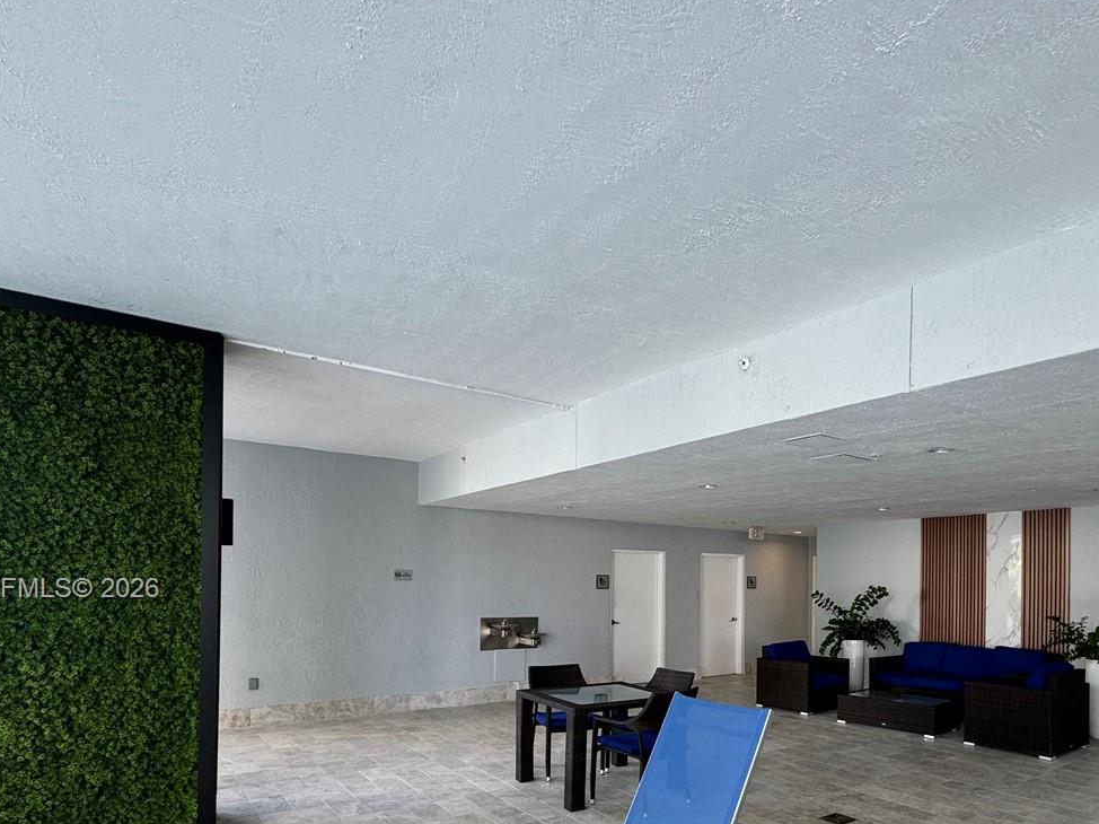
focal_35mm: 23
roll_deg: -0.8
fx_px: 730
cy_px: 590
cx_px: 711
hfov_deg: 72.2
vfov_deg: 56.7
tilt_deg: -0.7
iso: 64
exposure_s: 1/99
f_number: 2.2
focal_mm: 2.22
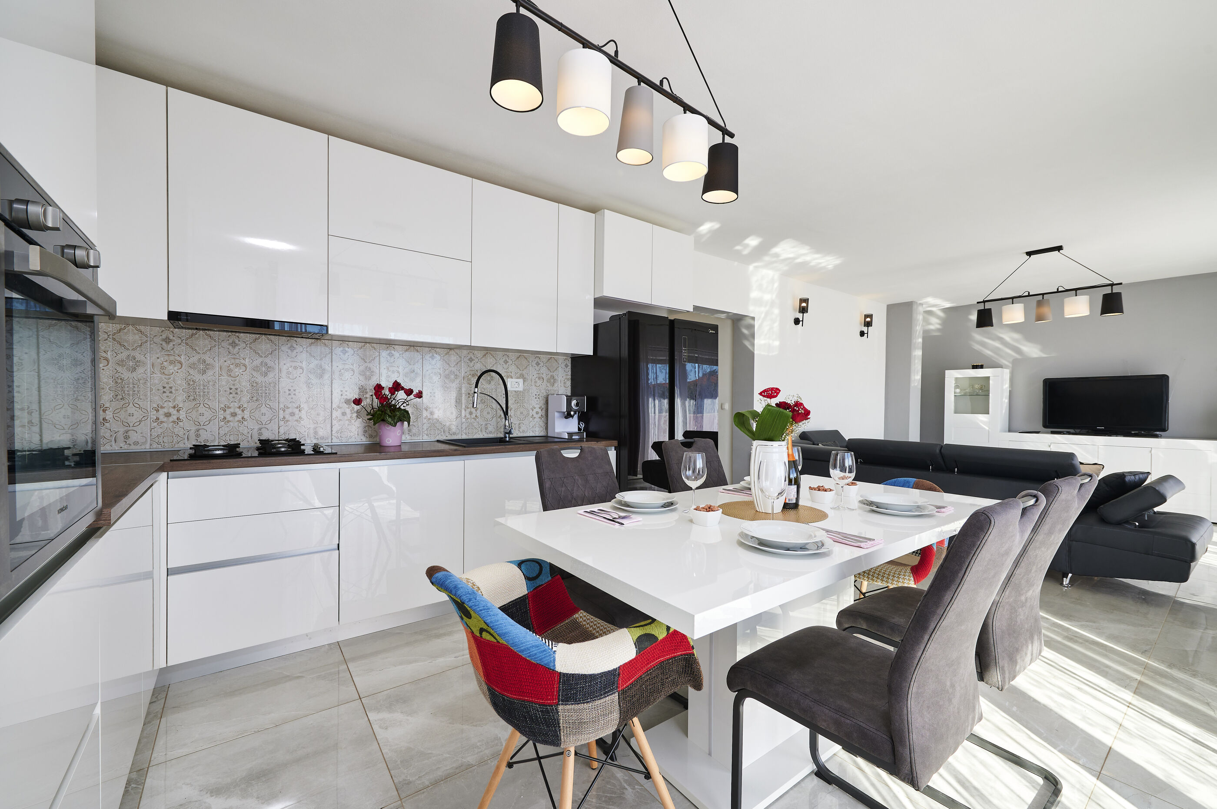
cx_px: 608
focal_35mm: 14
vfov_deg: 81.1
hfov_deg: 104.3
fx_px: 473
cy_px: 404
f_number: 8
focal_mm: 14
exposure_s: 1/50
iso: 200
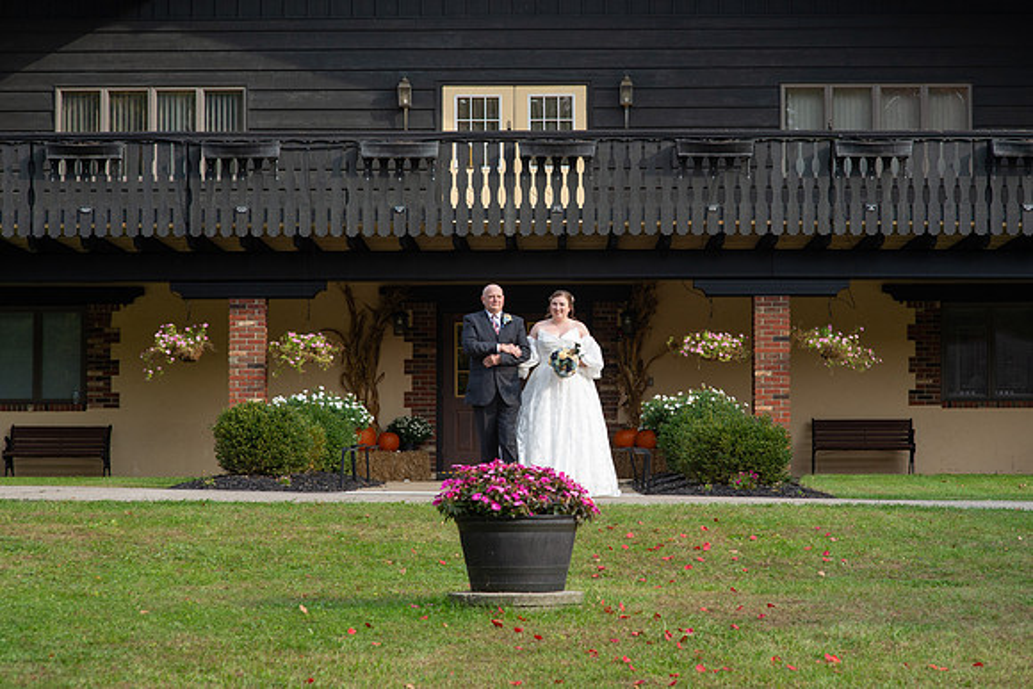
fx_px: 2869
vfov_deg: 13.7
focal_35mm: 100
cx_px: 574
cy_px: 336
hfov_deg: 20.4
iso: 640
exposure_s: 1/800
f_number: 6.3
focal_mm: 85
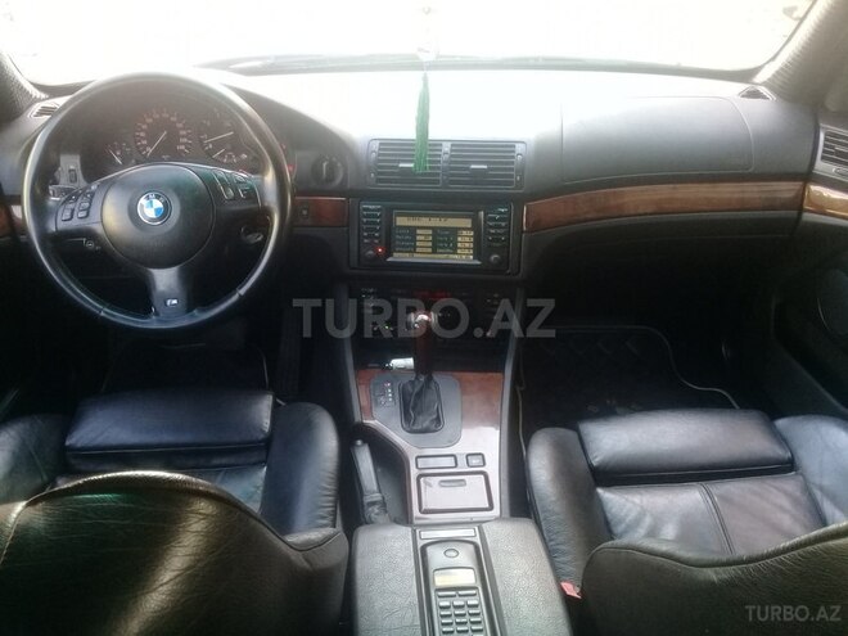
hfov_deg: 58.4
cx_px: 424
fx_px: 759
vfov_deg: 45.4
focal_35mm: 31
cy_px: 318
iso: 100
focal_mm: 3.3
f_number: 2.2
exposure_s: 1/33
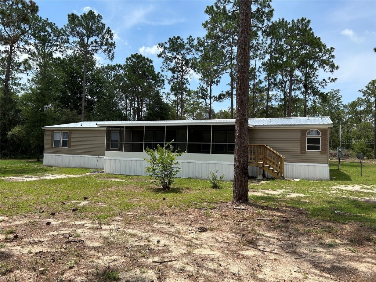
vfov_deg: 53.1
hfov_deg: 67.3
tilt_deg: +2.9
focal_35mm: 26
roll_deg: -0.7
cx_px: 188
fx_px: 282
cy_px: 141
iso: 50
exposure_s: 1/3704
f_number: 1.5
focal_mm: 5.7
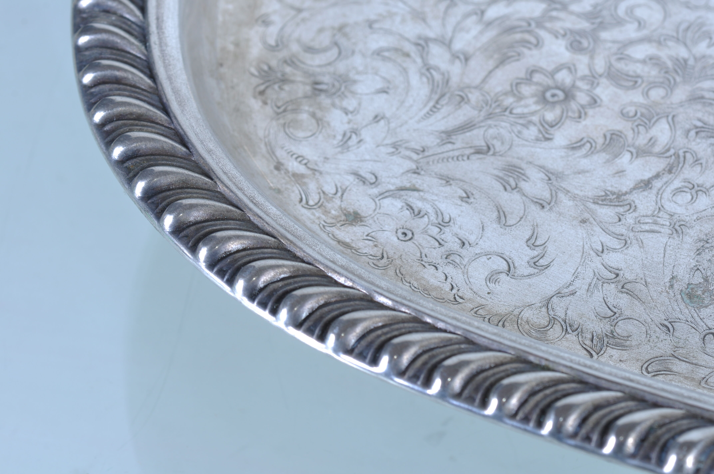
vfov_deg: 8.7
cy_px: 237
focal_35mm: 158
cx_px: 357
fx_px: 3120
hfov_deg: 13.1
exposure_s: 1/100
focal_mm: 105
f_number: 16
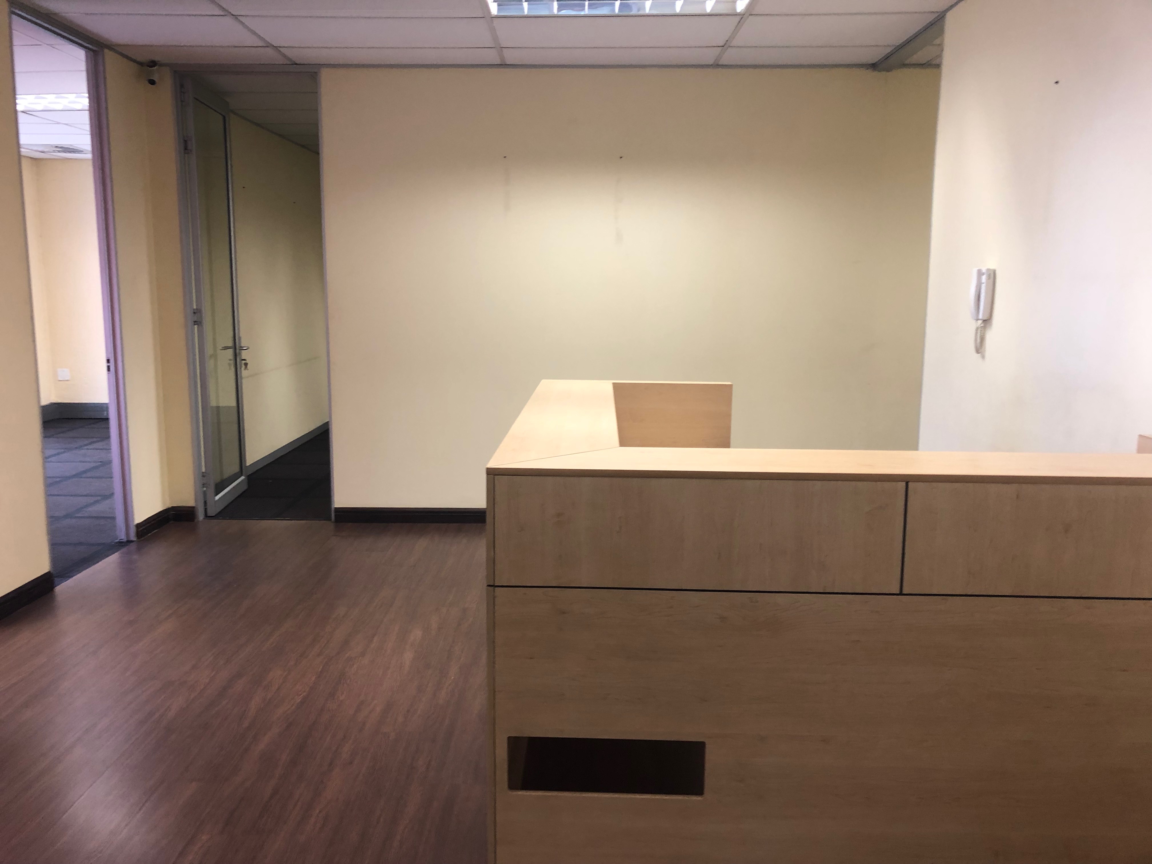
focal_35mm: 28
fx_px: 932
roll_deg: -1.2
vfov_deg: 49.7
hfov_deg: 63.4
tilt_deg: -8.3
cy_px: 432
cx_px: 576
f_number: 1.8
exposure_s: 1/17
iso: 32
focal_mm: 3.99
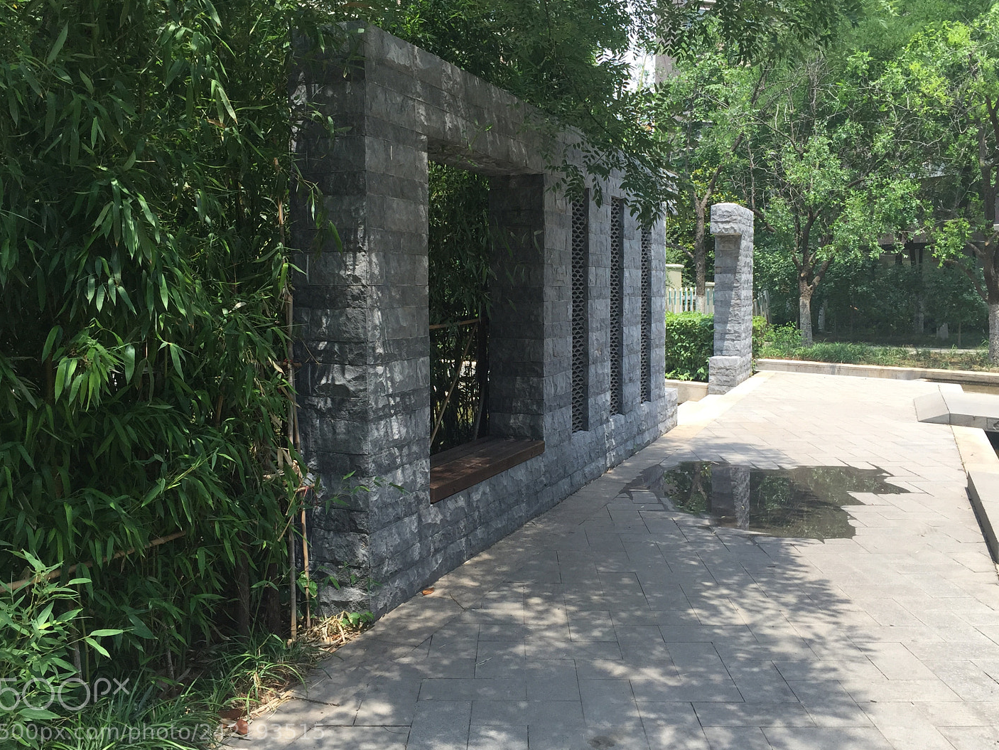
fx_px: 953
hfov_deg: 55.3
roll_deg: +0.4
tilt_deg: -3.5
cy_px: 361
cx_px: 522
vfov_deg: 43.0
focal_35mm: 33
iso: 32
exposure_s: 1/694
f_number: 2.2
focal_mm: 4.15
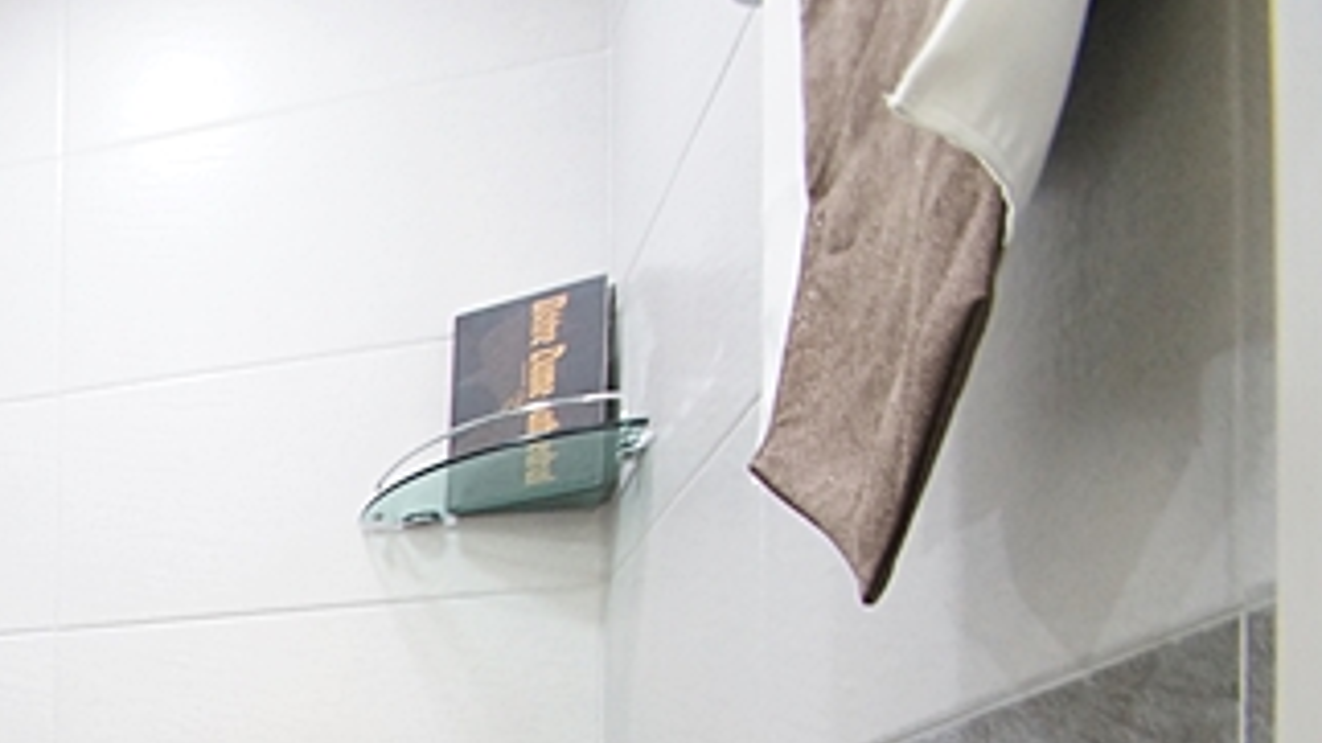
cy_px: 948
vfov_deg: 26.2
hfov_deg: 37.1
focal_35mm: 39
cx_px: -316
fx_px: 1367
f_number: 4
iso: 800
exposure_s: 1/40
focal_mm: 10
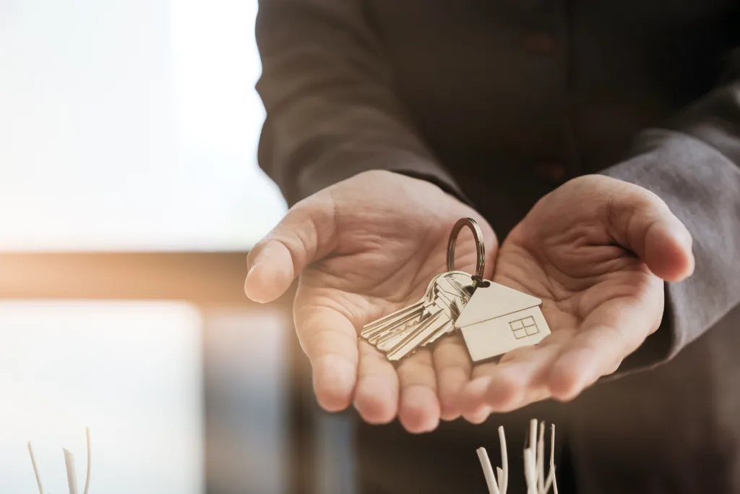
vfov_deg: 21.2
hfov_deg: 31.4
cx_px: 370
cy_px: 247
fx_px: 1316
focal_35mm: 64
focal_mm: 42.7
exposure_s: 1/400
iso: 400
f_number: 2.8
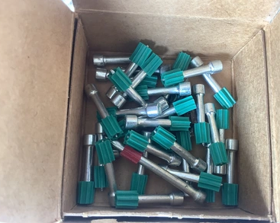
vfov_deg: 44.5
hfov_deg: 54.2
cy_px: 113
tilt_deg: -81.2
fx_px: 273
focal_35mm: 33
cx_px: 147
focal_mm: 3.3
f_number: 2.4
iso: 64
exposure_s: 1/60
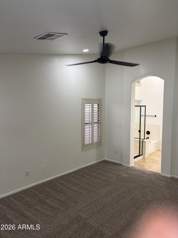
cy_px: 119
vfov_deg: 67.3
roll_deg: +0.1
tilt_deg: -3.6
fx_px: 178
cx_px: 89
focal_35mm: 26
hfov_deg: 53.1
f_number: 1.6
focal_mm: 5.96
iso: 64
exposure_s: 1/60
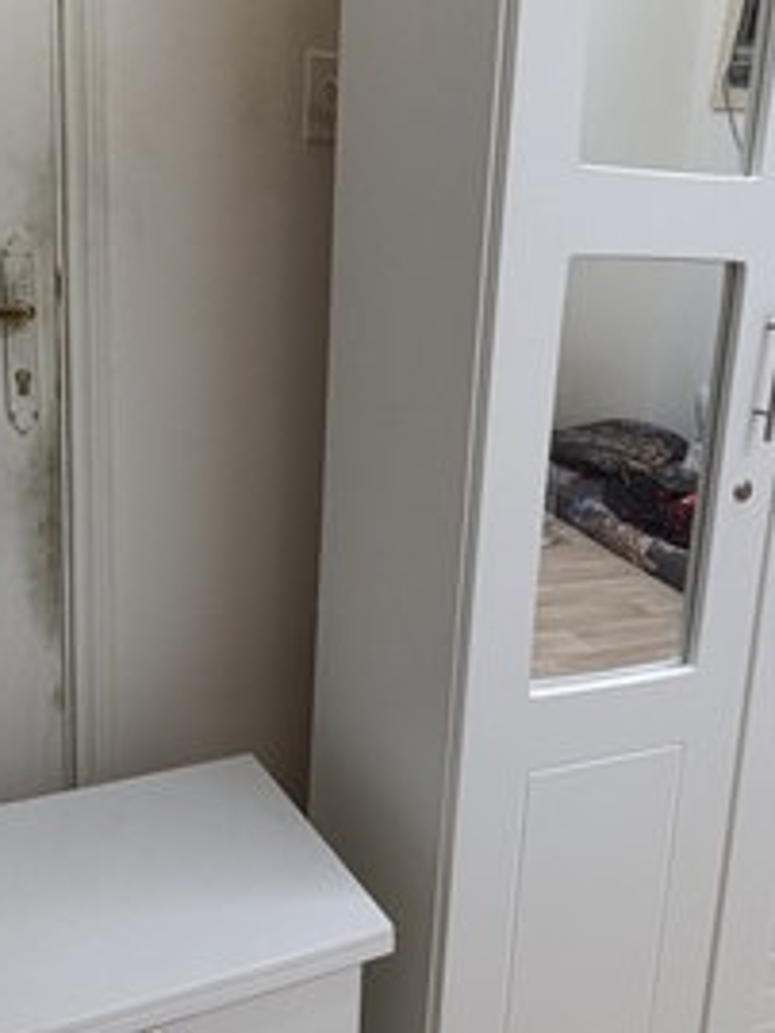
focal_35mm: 39
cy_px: 476
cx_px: 481
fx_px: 1163
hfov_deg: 36.6
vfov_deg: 47.8
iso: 1250
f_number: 1.6
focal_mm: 6.14
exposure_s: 1/40
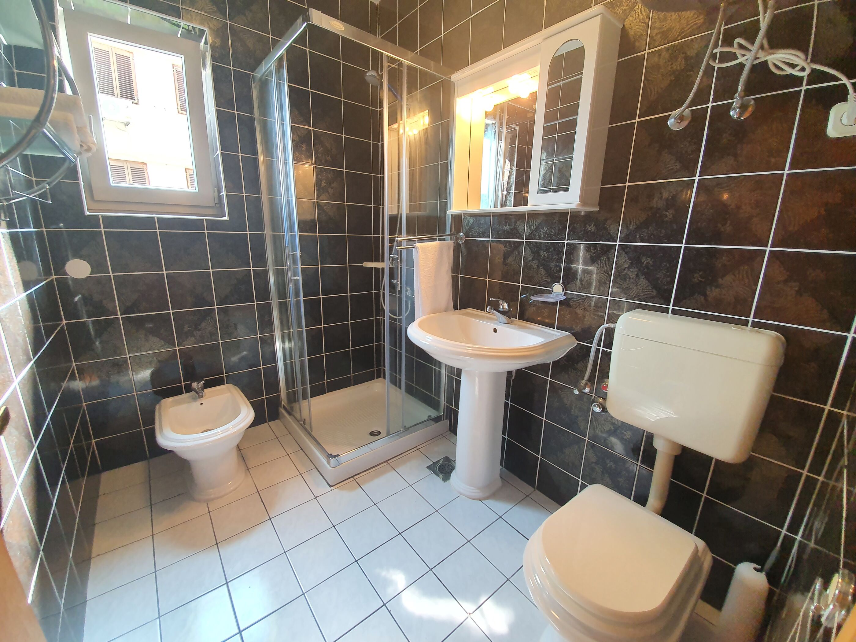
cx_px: 428
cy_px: 321
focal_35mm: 13
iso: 125
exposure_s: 1/50
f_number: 2.2
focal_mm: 1.8
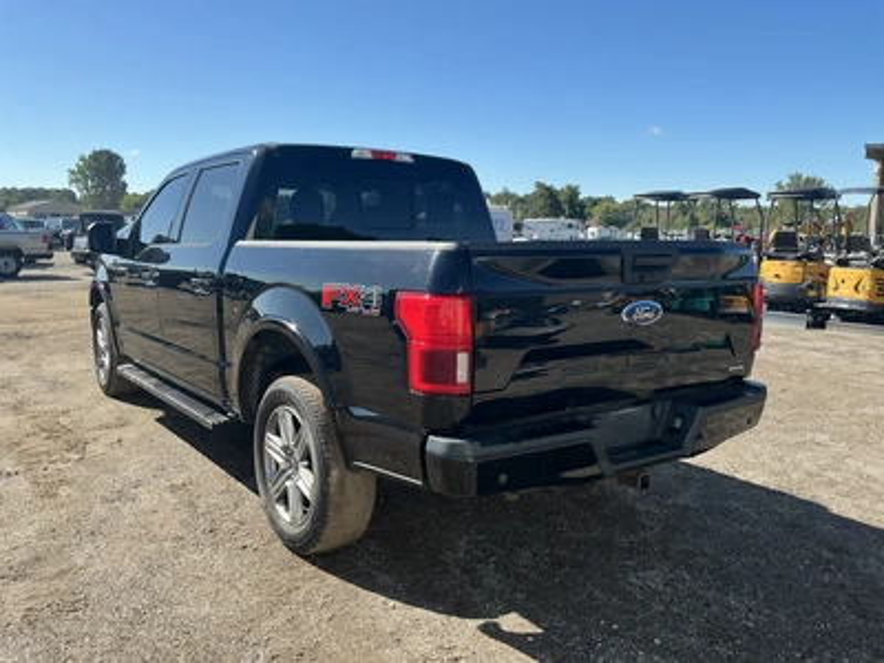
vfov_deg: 49.7
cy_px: 332
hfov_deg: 63.4
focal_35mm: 28
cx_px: 442
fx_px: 715
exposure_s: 1/1121
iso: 25
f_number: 1.8
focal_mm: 3
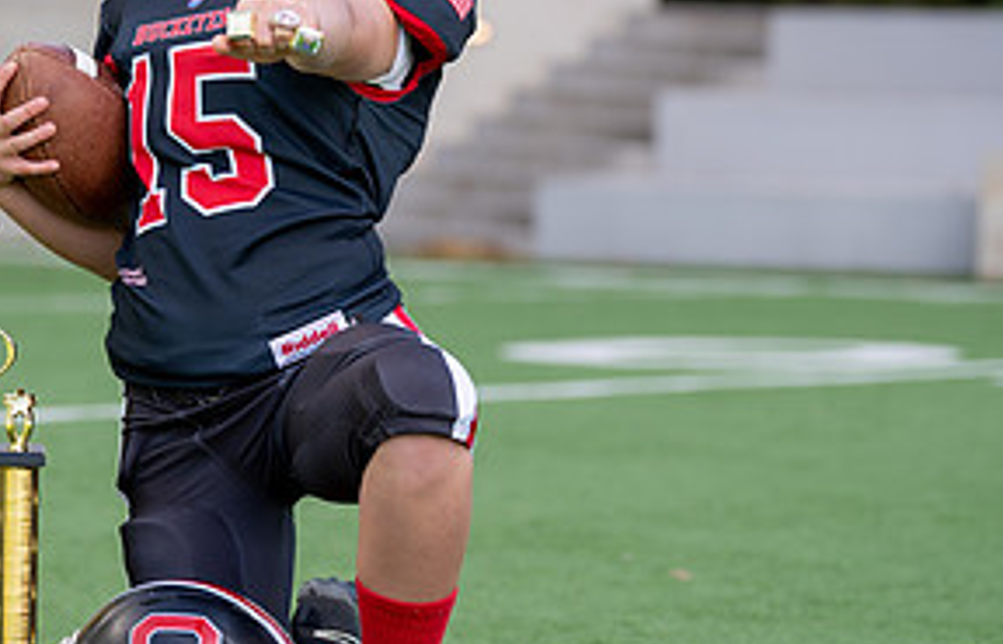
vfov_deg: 6.3
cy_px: 204
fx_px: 5813
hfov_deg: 9.8
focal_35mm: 211
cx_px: 230
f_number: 2.8
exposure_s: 1/500
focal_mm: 99
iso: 100
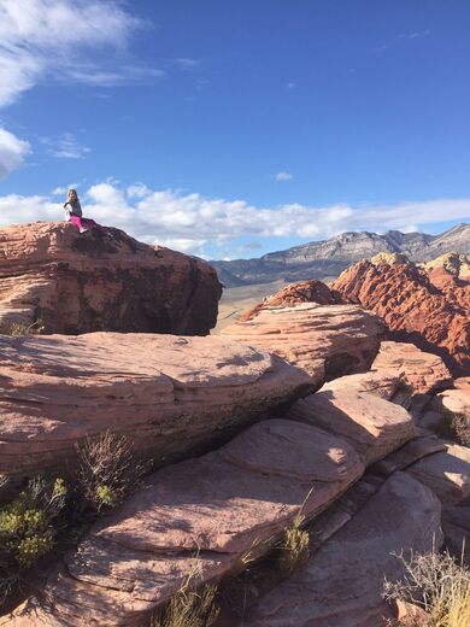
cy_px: 314
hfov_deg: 48.2
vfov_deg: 61.7
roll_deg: +0.7
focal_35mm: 29
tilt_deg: -0.2
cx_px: 235
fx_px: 525
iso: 32
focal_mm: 4.15
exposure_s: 1/1364
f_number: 2.2
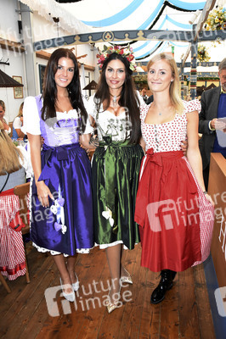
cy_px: 170
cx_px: 113
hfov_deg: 47.9
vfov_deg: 67.4
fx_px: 255
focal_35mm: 27
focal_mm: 18
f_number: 5
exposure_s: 1/160
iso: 1600
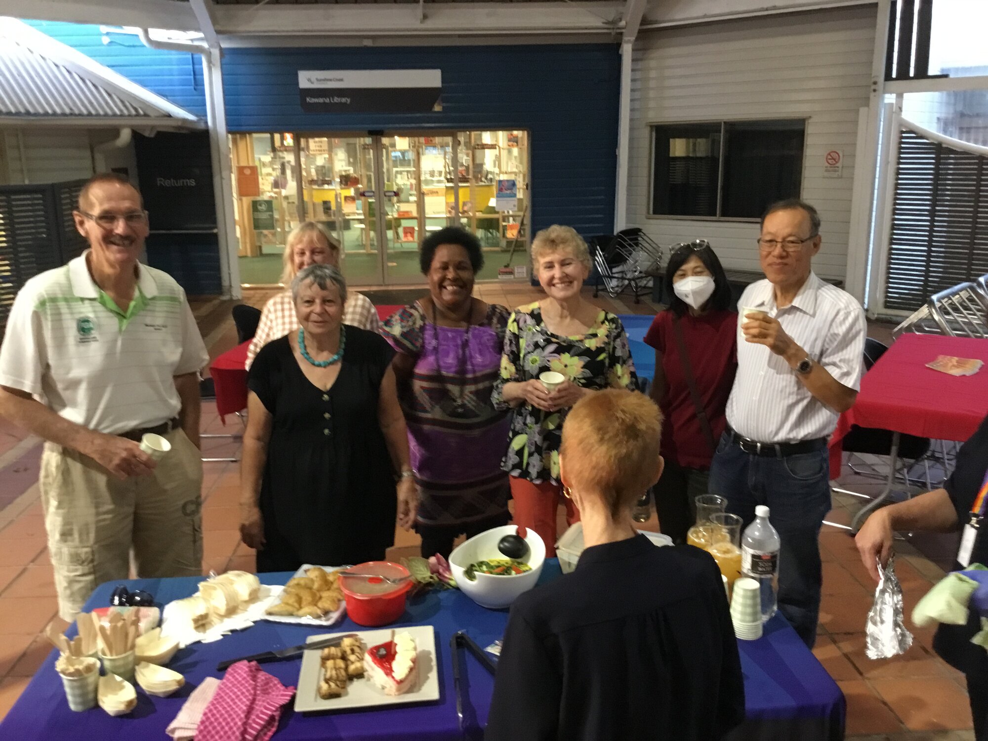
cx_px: 494
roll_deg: +1.9
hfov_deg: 58.4
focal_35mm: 31
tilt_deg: -14.4
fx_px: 885
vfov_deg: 45.4
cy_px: 370
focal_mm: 3.3
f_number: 2.4
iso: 200
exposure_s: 1/20
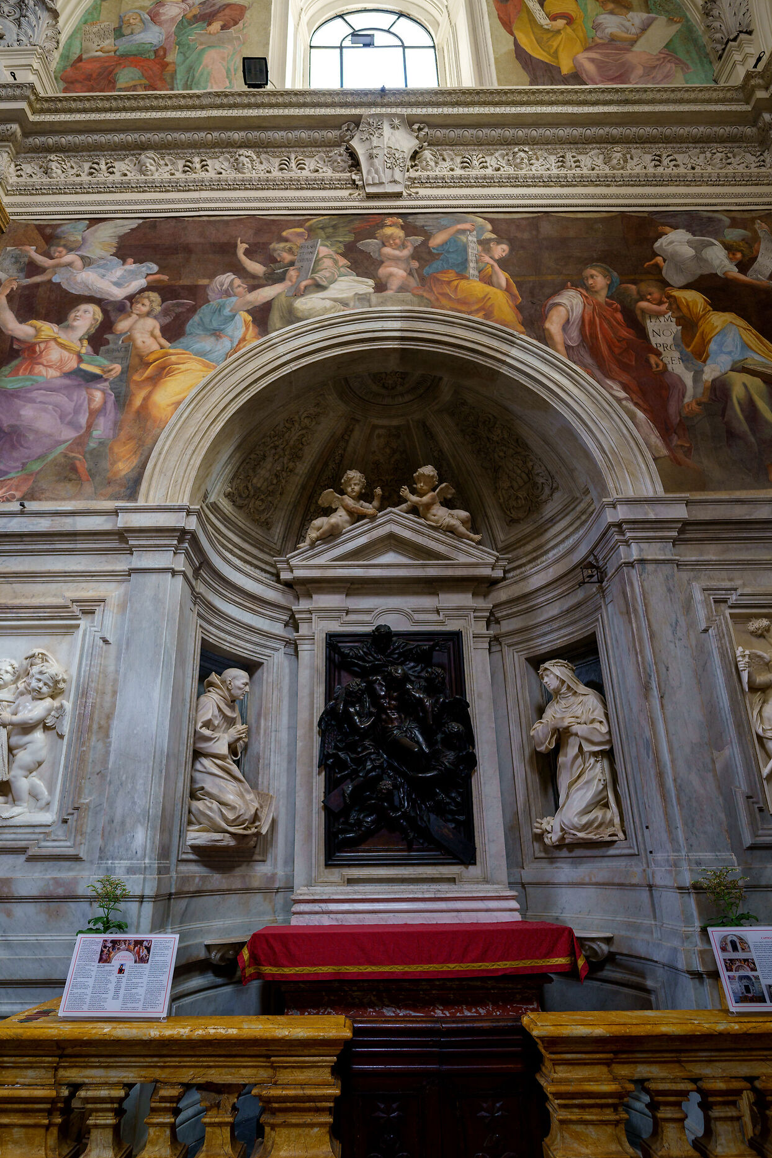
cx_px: 338
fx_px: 579
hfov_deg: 67.1
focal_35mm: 18
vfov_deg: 89.8
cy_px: 633
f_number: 1.8
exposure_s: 1/30
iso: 250
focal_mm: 14
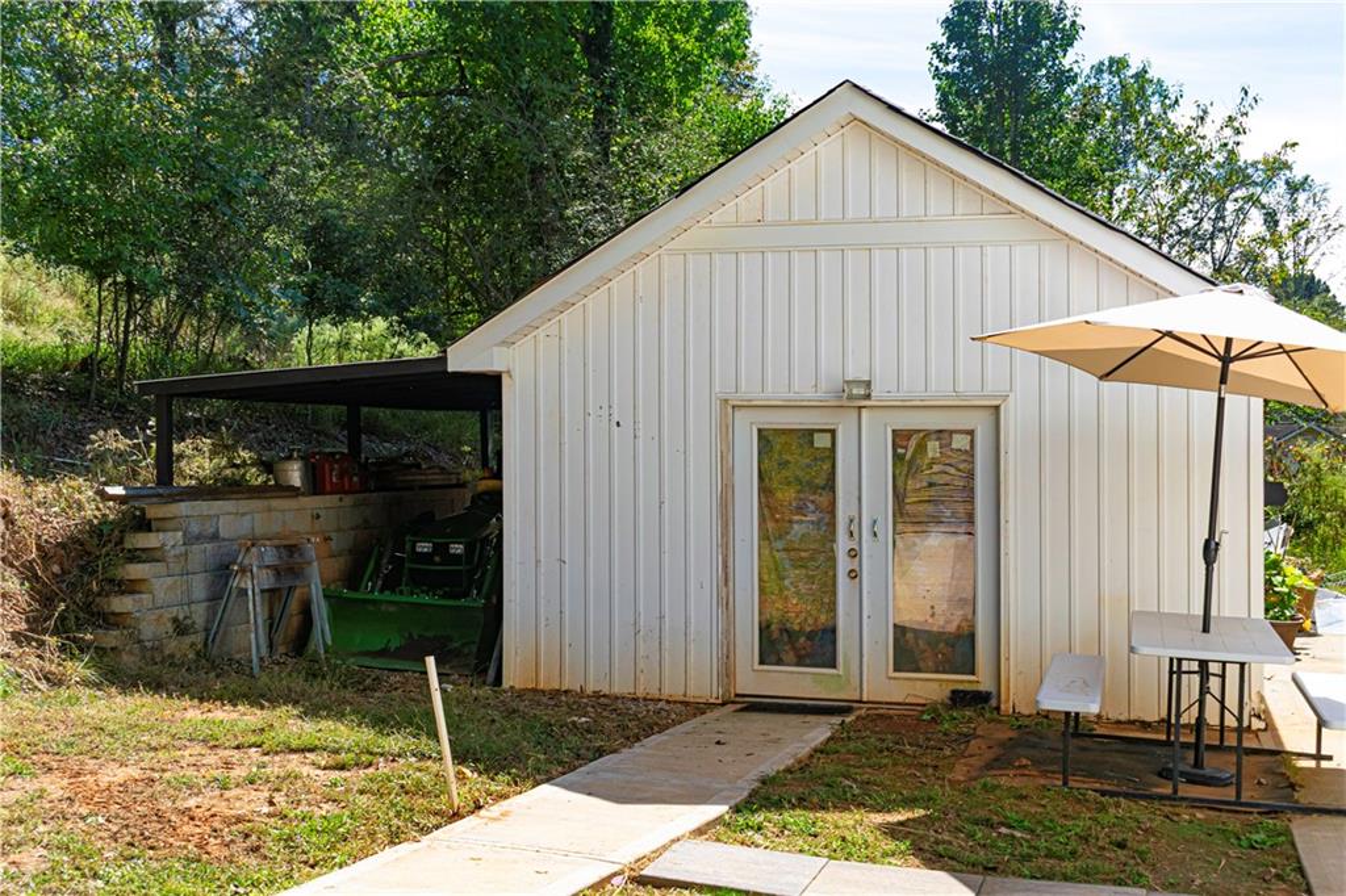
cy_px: 448
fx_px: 1682
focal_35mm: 45
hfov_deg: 43.6
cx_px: 673
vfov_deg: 29.8
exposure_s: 1/250
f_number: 8
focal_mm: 30
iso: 200
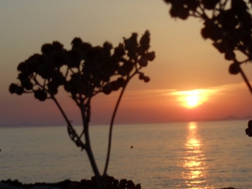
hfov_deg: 14.2
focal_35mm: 139
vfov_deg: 10.7
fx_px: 1012
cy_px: 90
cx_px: 177
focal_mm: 12.35
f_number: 9.3
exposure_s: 1/125
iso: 80
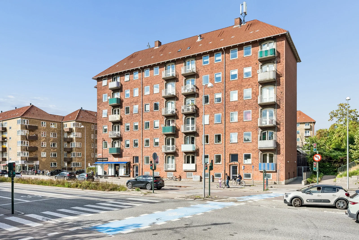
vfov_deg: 51.3
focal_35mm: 25
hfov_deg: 71.5
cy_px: 120
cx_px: 180
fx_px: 249
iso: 400
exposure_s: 1/1600
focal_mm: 25
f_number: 6.3
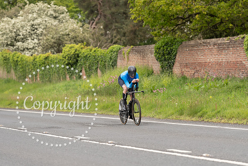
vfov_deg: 9.0
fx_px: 1054
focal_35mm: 153
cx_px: 124
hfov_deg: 13.4
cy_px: 83
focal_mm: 153
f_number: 3.5
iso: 250
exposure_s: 1/1000
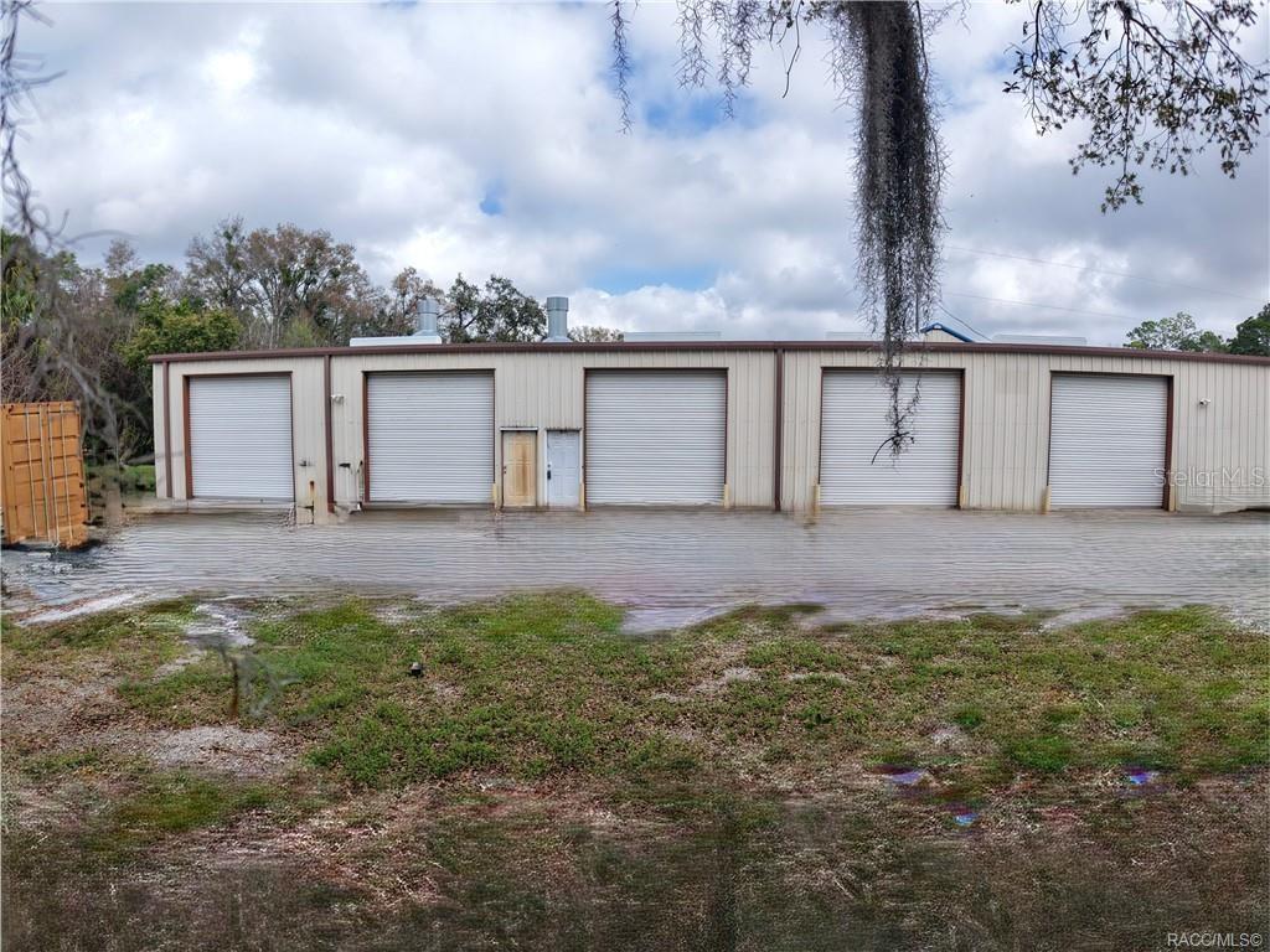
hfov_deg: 71.6
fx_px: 881
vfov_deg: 56.8
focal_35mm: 24
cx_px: 635
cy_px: 476
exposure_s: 1/4000
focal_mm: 6.48
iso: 250
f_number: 1.8
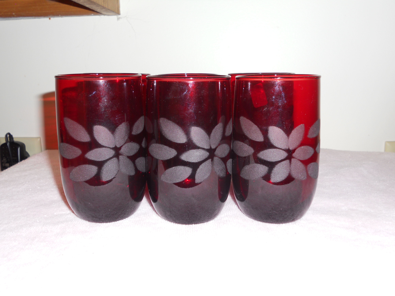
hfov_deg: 56.8
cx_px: 198
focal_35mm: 32
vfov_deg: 44.2
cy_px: 148
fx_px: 365
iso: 80
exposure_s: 1/25
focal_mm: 5.8
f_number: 3.5
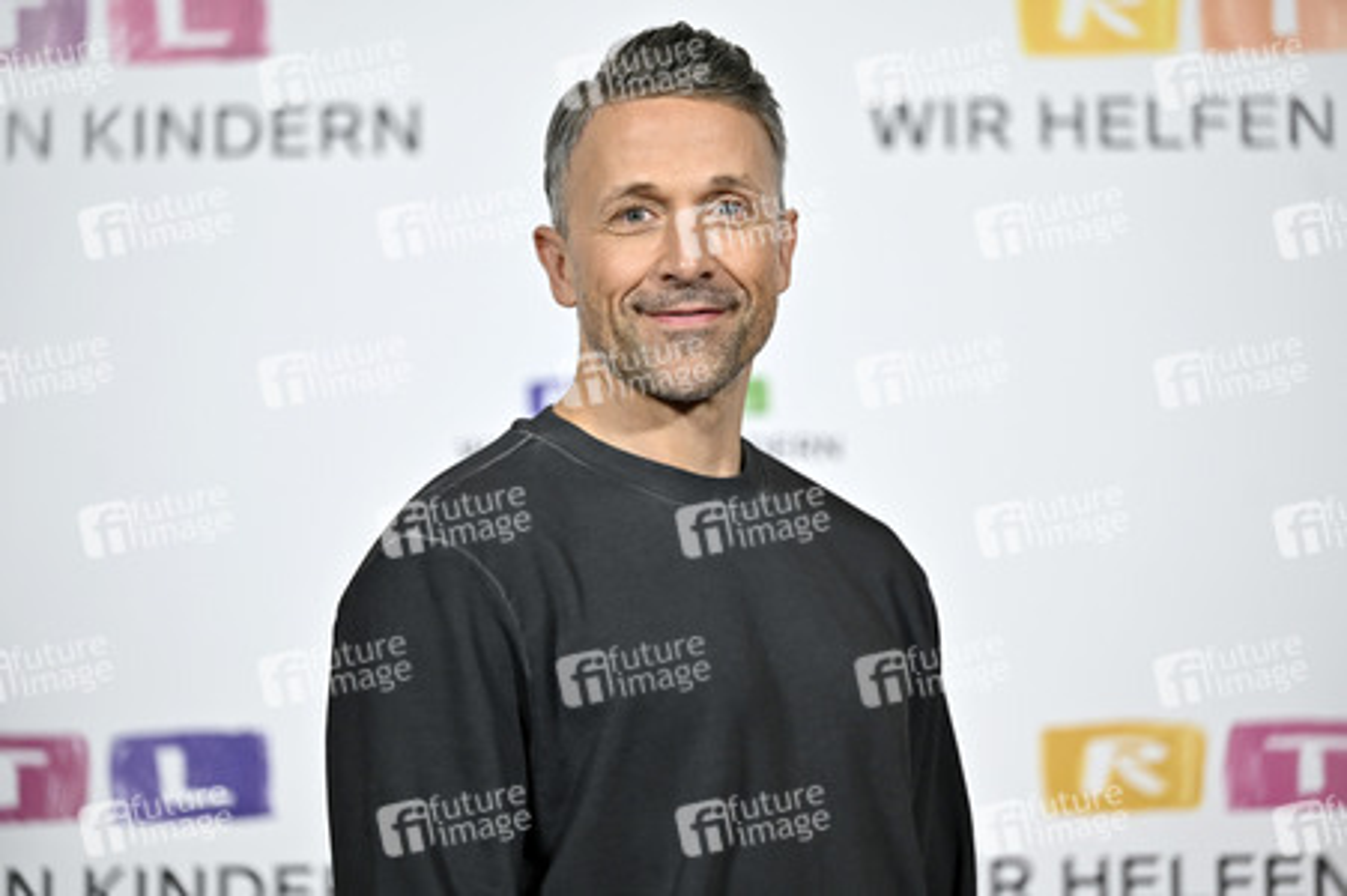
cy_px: 448
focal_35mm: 140
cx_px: 674
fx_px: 5234
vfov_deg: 9.8
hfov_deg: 14.7
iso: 1000
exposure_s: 1/640
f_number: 2.8
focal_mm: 140
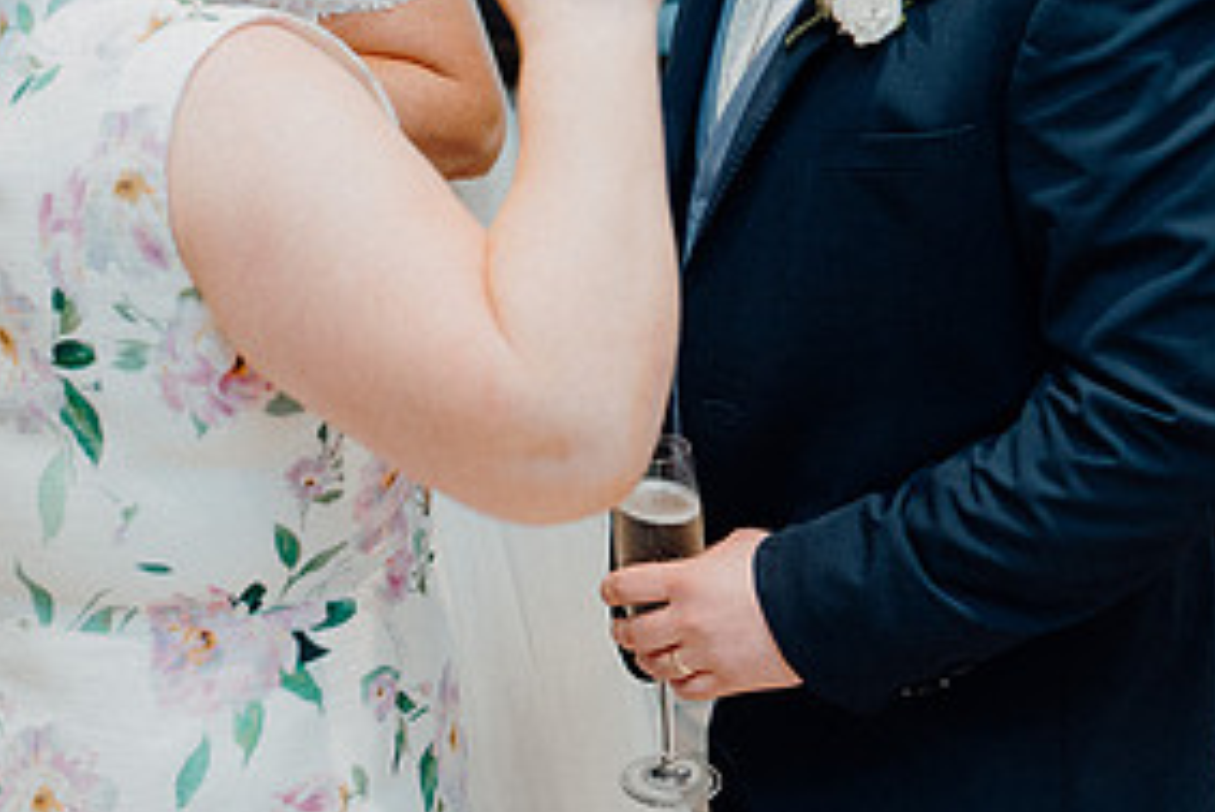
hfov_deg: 25.1
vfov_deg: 17.2
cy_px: 62
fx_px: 2634
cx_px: 107
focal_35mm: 78
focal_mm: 38
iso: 2000
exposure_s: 1/160
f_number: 3.5
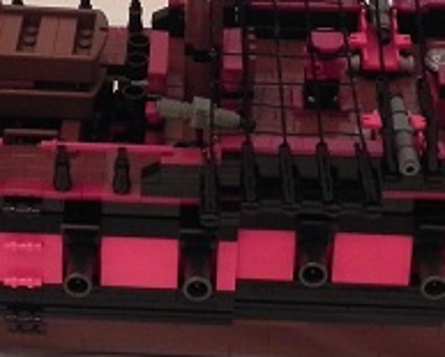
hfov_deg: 18.2
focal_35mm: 105
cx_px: 131
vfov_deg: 14.6
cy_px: 37
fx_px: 1385
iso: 277
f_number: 2.8
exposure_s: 1/30
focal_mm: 4.6
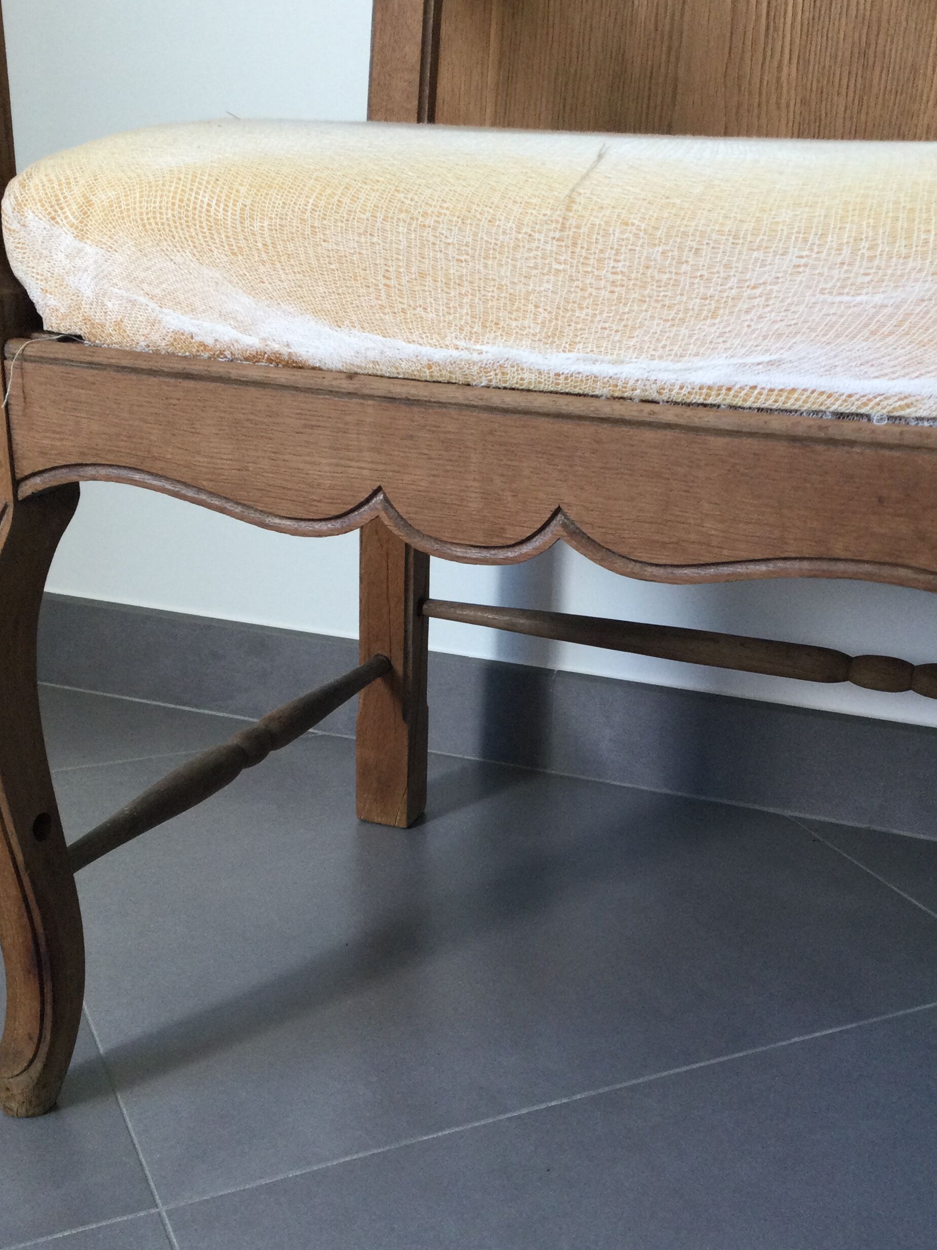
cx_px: 507
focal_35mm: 41
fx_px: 1480
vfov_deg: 45.6
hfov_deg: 35.1
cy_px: 716
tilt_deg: -20.3
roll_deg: -1.6
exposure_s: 1/33
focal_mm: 3.3
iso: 32
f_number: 2.4
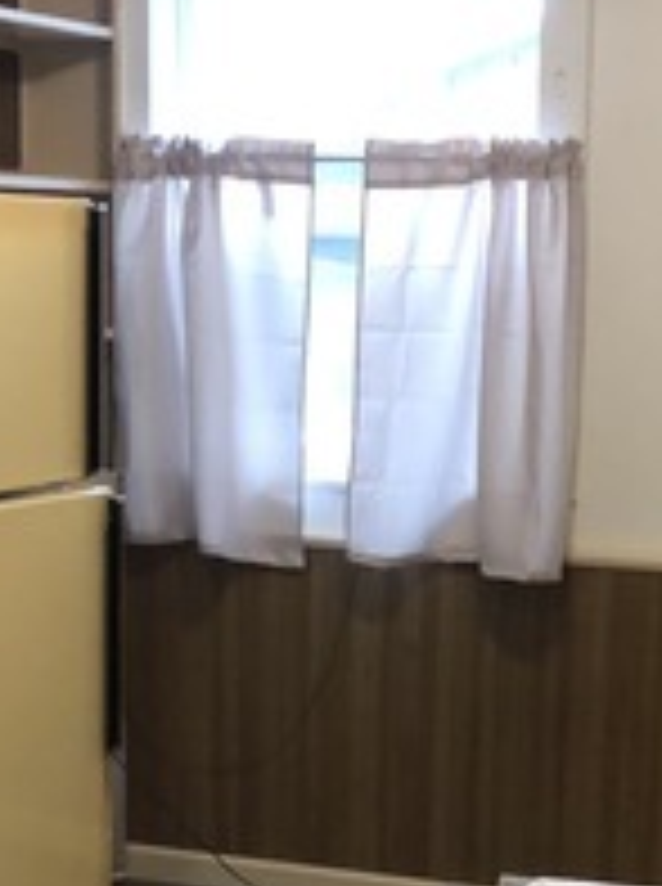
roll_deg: -1.6
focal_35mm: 95
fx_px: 2430
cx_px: 428
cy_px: 848
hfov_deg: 15.5
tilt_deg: -13.3
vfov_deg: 20.2
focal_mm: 3.99
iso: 200
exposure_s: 1/60
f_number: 1.8
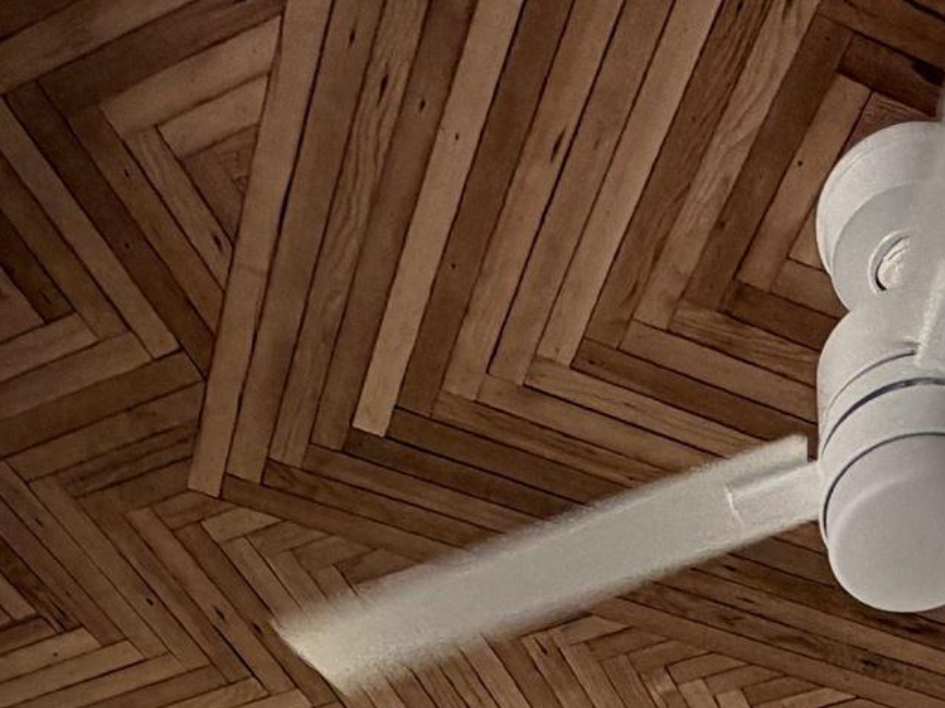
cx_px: 638
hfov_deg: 28.4
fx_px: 1856
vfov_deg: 14.7
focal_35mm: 68
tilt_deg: +12.0
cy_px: 1661
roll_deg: -0.5
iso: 100
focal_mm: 2.22
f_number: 2.2
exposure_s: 1/121
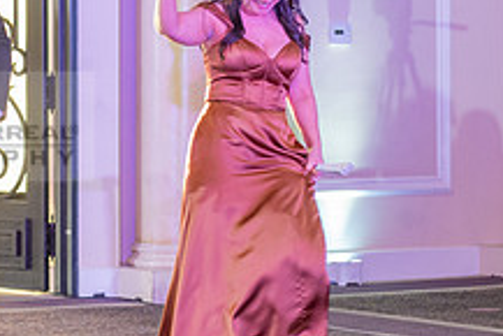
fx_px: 2894
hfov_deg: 9.8
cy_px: 153
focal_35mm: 207
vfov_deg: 6.6
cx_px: -30
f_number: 4
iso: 800
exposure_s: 1/80
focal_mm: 70
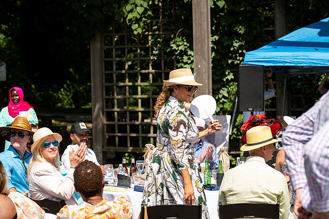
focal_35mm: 105
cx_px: 164
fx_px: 959
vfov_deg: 13.0
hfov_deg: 19.5
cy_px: 110
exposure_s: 1/320
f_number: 6.3
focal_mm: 105
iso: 100
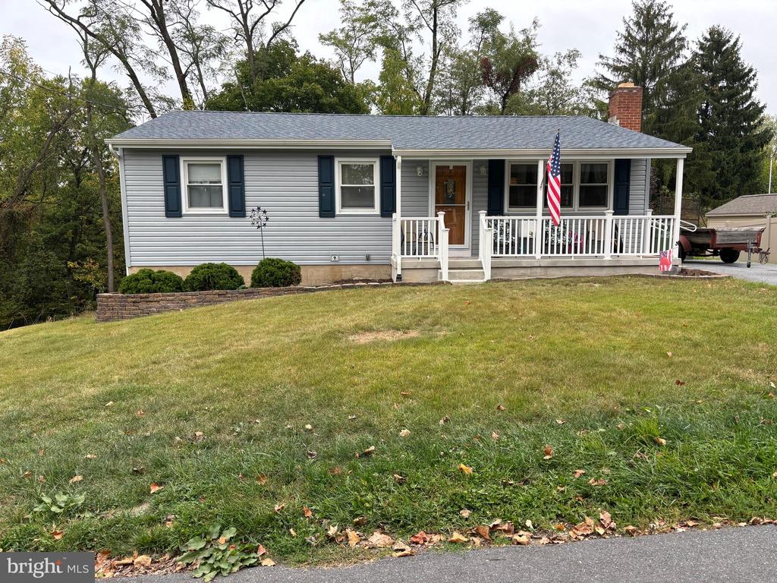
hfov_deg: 67.3
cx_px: 388
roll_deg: -0.5
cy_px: 292
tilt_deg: -3.0
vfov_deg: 53.1
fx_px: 584
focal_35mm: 26
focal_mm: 5.96
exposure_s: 1/378
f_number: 1.6
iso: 50
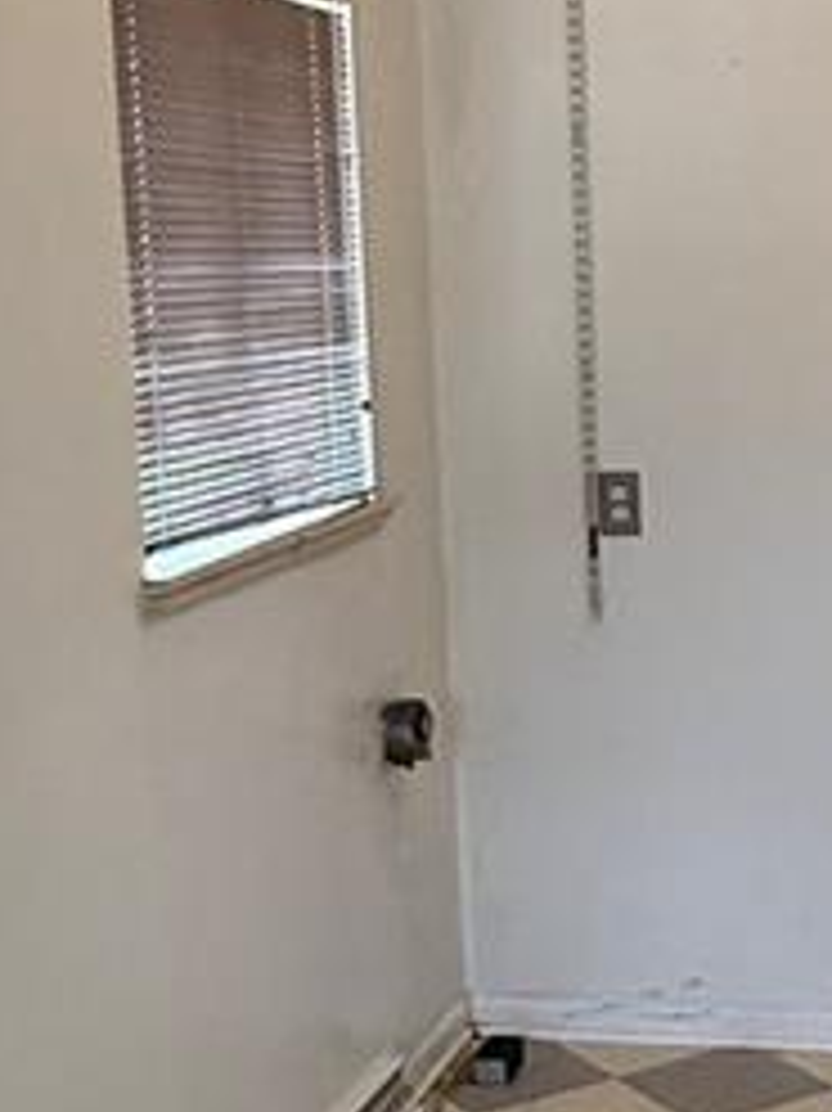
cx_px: 756
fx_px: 2181
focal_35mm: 68
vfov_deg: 28.6
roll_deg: +1.0
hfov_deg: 21.1
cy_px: 581
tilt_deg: -7.2
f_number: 2.2
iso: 160
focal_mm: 2.22
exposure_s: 1/120
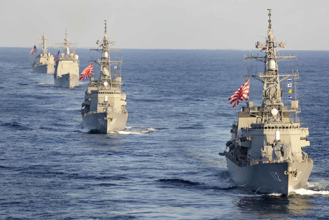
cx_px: 164
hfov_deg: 6.9
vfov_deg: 4.6
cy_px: 110
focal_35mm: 300
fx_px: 2742
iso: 250
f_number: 8
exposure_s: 1/400
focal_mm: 300
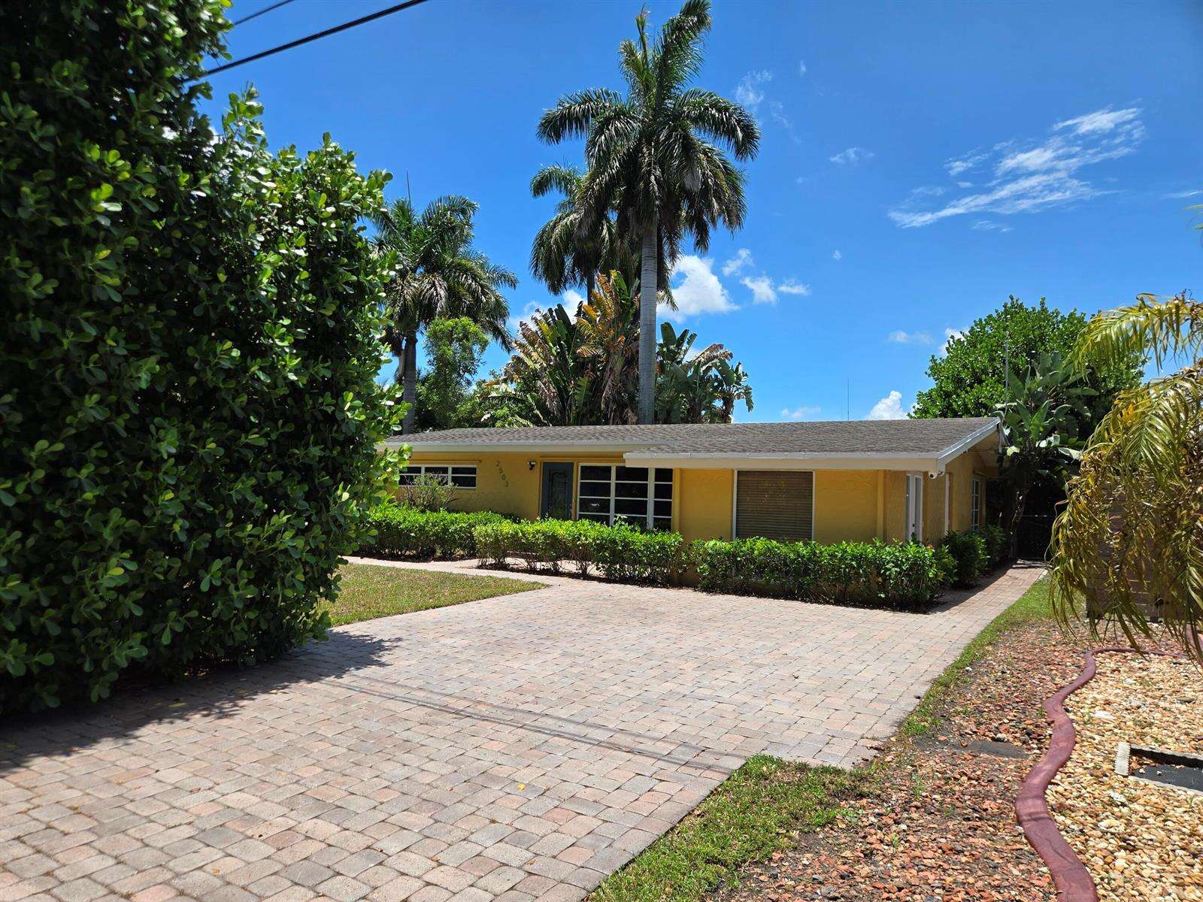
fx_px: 799
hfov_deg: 73.9
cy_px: 451
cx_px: 602
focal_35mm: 23
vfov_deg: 58.9
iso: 50
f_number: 1.8
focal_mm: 5.4
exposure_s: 1/2921
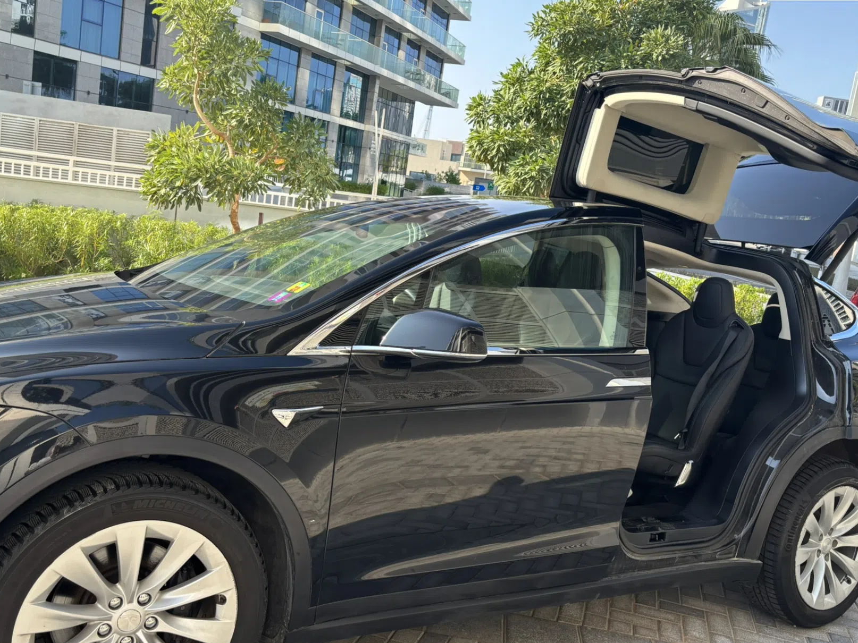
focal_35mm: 33
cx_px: 413
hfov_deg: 55.3
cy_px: 306
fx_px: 818
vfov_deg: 42.9
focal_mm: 5.96
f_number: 1.6
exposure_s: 1/831
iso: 50
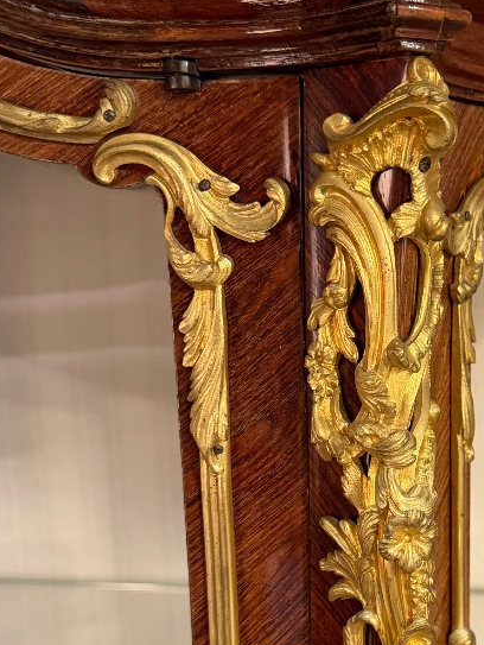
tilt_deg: -10.0
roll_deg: +0.7
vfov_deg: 35.8
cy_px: 420
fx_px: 987
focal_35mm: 53
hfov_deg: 26.5
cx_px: 450
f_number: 1.78
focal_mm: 6.76
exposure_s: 1/50
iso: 400
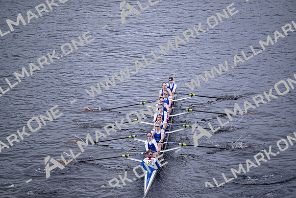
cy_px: 99
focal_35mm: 200
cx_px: 148
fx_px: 1645
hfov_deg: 10.3
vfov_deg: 6.9
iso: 800
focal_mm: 200
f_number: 2.8
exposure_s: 1/2000
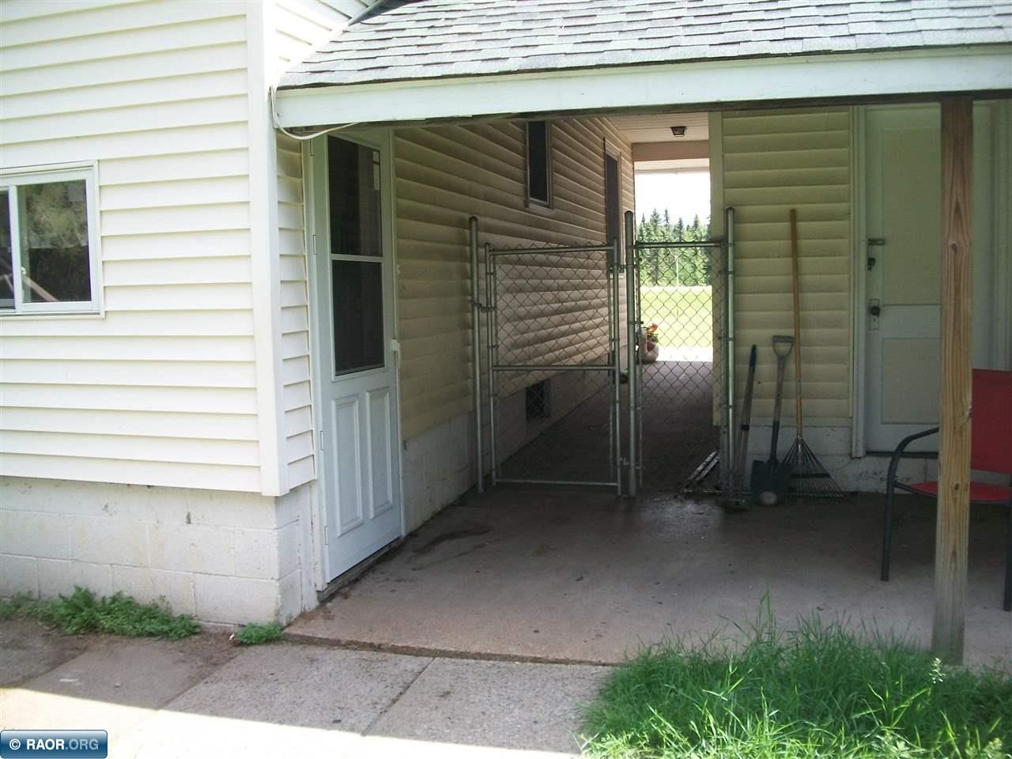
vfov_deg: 44.2
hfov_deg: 56.8
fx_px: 936
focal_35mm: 32
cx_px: 506
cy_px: 380
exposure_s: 1/250
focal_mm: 5.7
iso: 80
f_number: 2.9
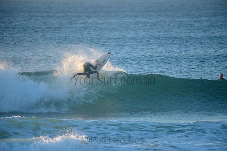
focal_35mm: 500
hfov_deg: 4.1
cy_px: 76
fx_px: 3153
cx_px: 114
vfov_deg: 2.8
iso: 1600
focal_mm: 500
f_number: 5.6
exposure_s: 1/2500
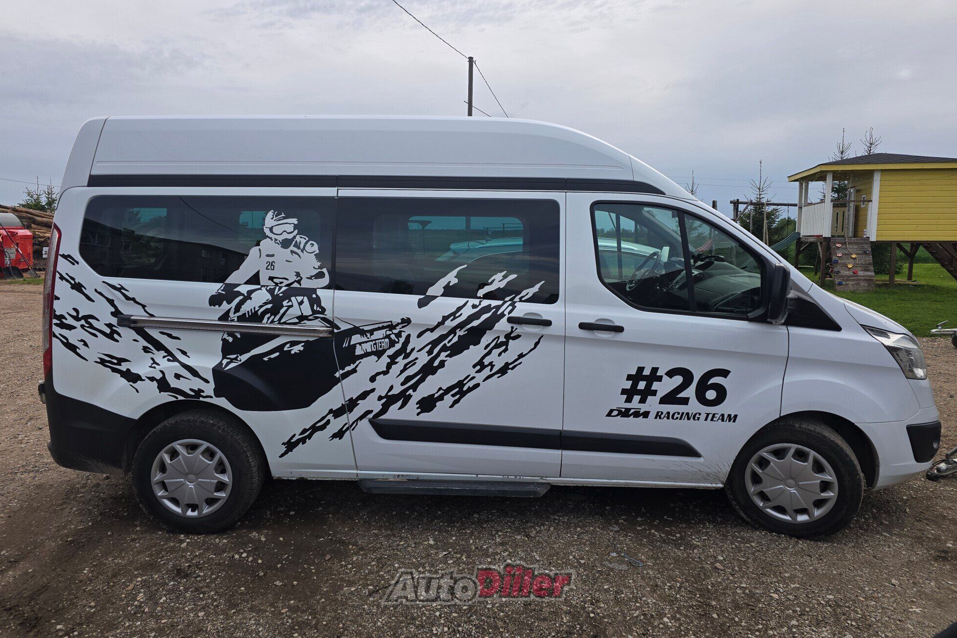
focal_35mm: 24
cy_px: 294
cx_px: 478
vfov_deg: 53.1
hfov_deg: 73.7
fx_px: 638
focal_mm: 6.3
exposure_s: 1/156
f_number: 1.7
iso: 12
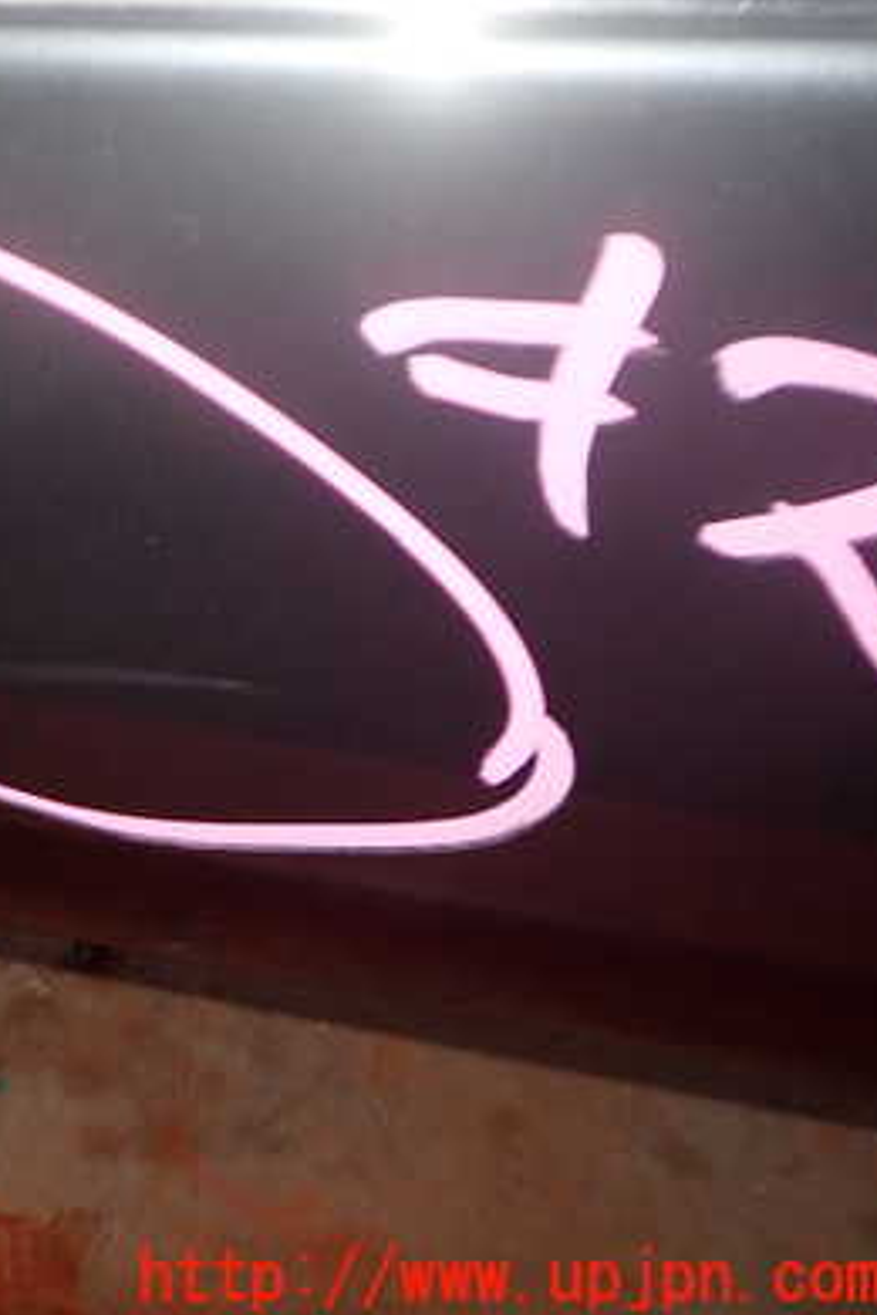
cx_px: -111
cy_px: 563
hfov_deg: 25.8
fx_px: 1754
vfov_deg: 41.0
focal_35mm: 48
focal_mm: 5.4
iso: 200
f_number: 2.3
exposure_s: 1/30
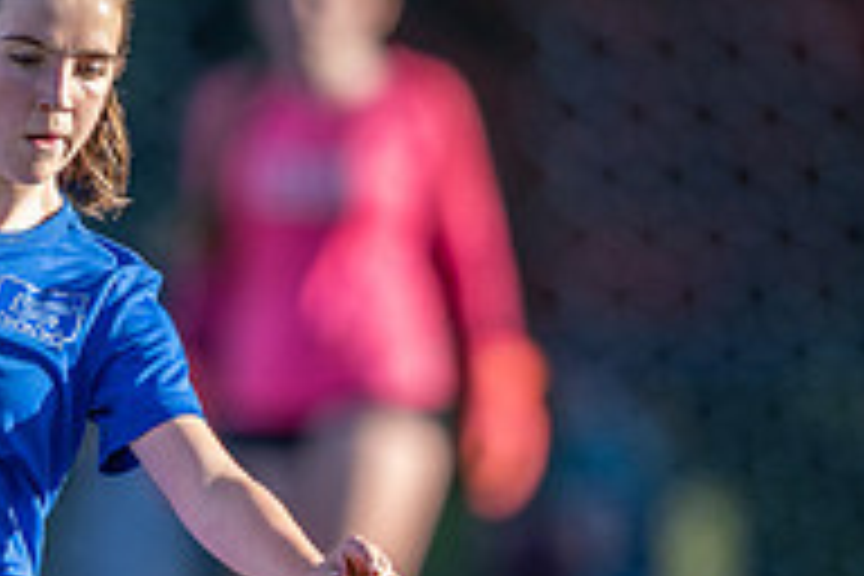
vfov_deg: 0.7
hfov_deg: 1.0
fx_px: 47180
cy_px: 569
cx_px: 83
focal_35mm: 1966
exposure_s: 1/1000
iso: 220
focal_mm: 400
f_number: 3.2
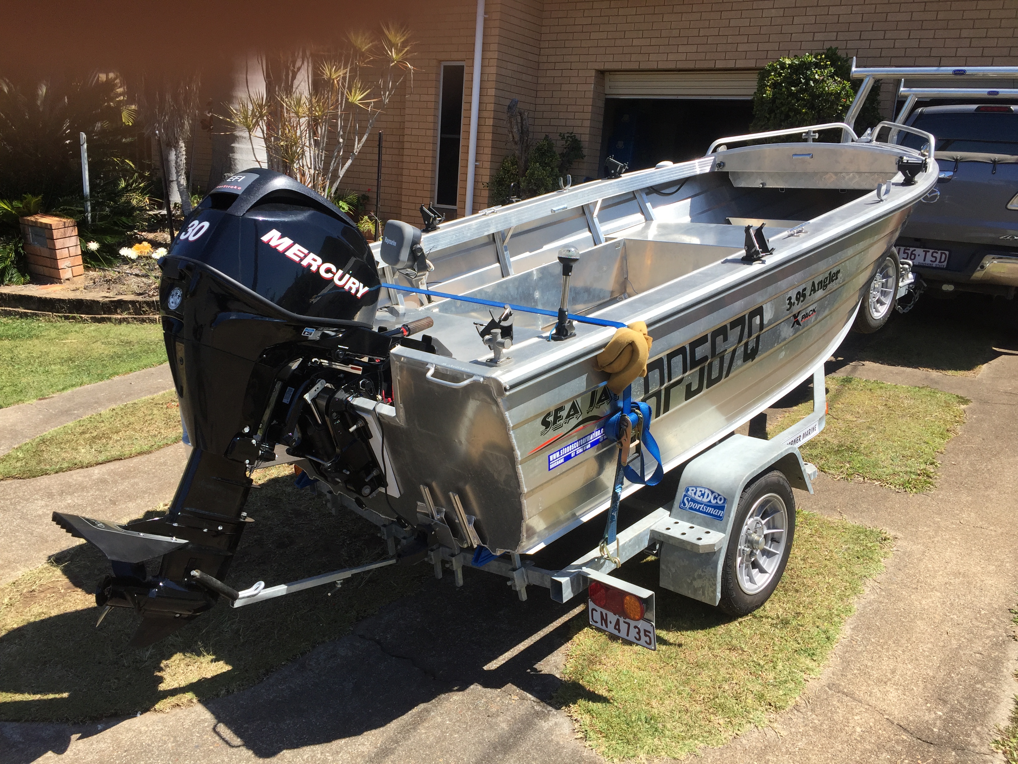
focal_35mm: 29
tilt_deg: -14.5
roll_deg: -5.2
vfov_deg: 48.2
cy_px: 382
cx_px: 509
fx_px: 853
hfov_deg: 61.7
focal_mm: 4.15
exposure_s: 1/1412
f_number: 2.2
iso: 32
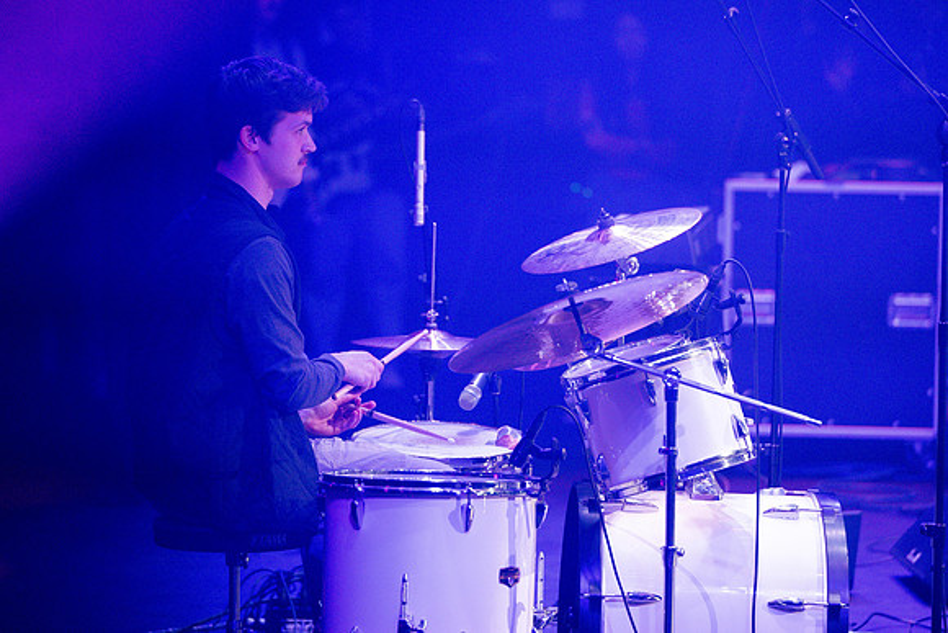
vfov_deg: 10.1
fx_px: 3563
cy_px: 287
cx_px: 490
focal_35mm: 135
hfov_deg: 15.2
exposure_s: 1/500
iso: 4000
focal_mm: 120
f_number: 2.8
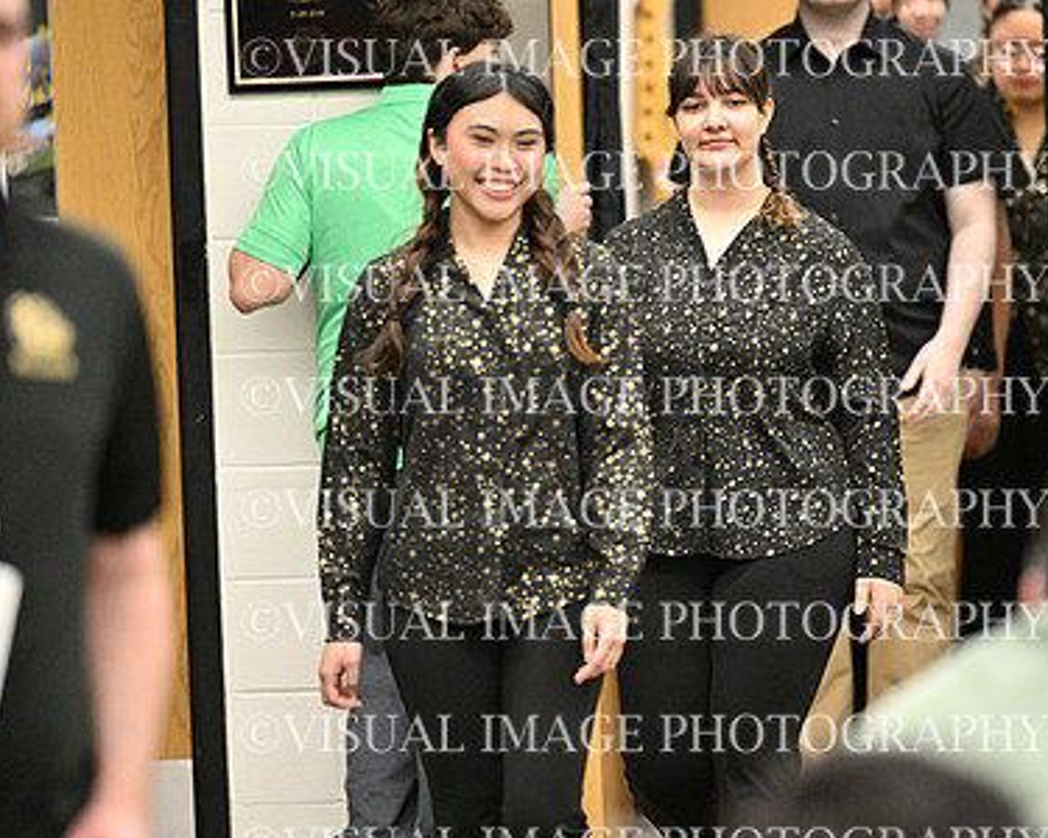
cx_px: 646
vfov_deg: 5.3
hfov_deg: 6.7
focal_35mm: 290
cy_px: 339
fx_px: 8995
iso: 6400
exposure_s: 1/500
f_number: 2.8
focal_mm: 200
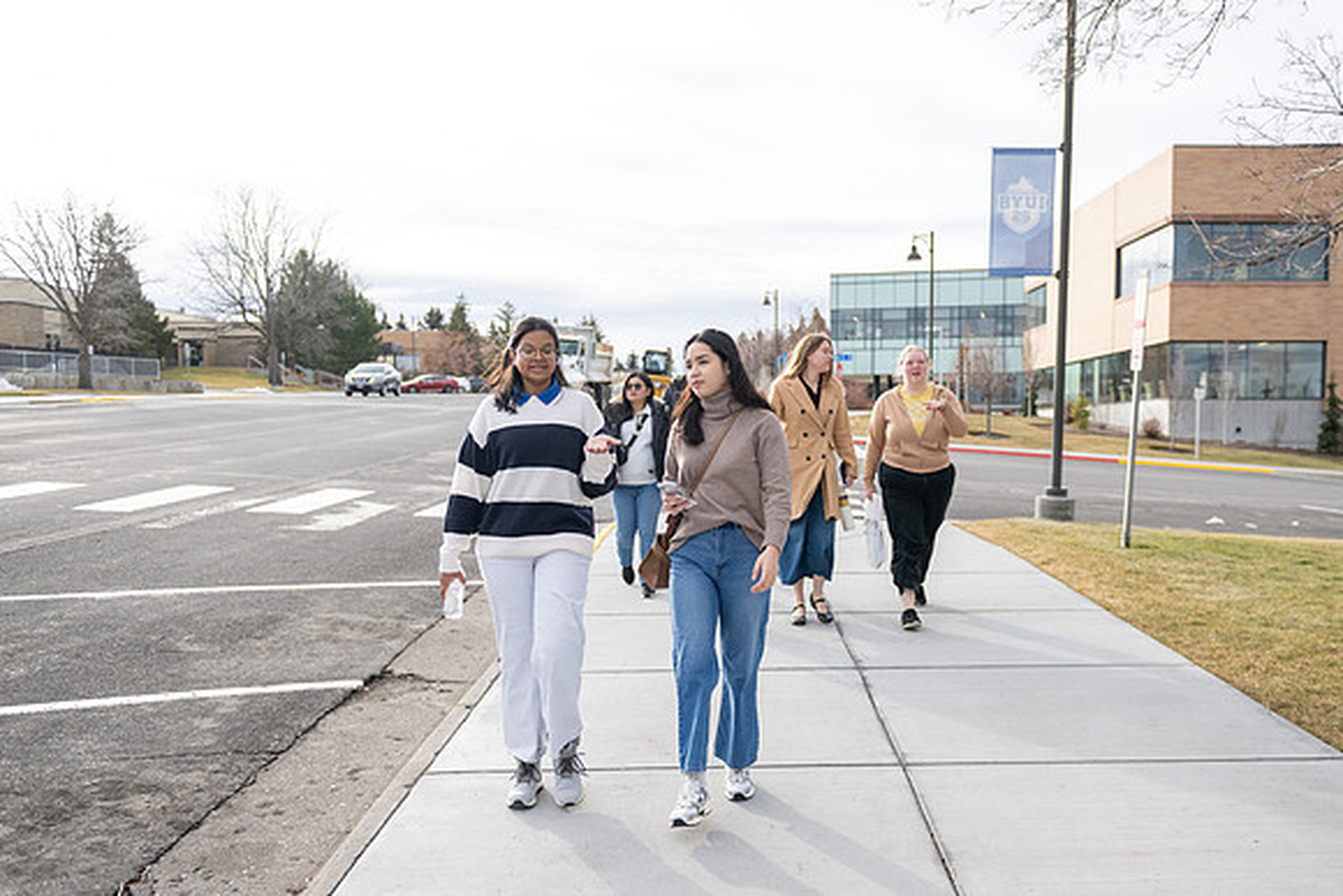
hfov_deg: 58.7
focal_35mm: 32
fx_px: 1189
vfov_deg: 41.2
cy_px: 510
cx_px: 764
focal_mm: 28
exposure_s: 1/2000
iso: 400
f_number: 3.2
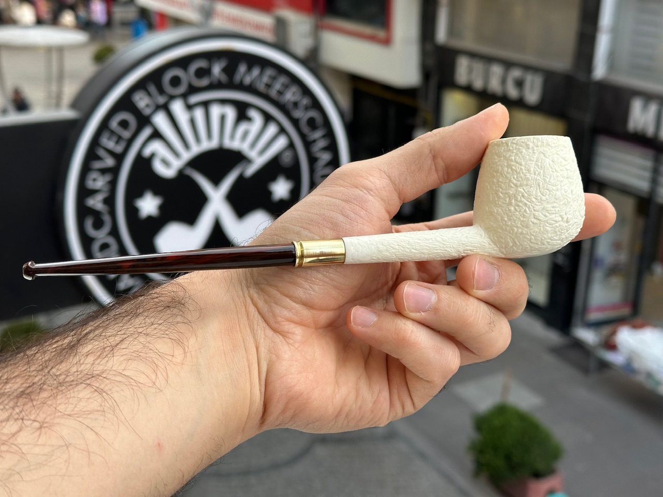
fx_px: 919
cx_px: 332
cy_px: 248
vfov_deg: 30.3
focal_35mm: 48
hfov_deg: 39.7
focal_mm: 6.86
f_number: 1.78
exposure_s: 1/182
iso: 50
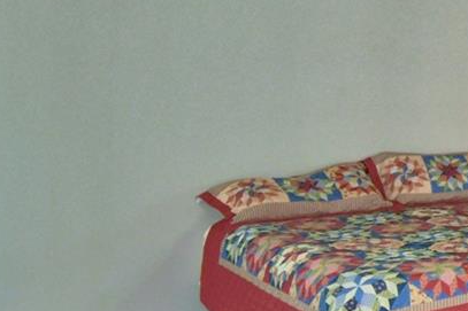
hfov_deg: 26.4
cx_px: 669
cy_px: 70
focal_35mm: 59
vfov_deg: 22.7
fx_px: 767
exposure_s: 1/30
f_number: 4.5
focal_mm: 10
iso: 200
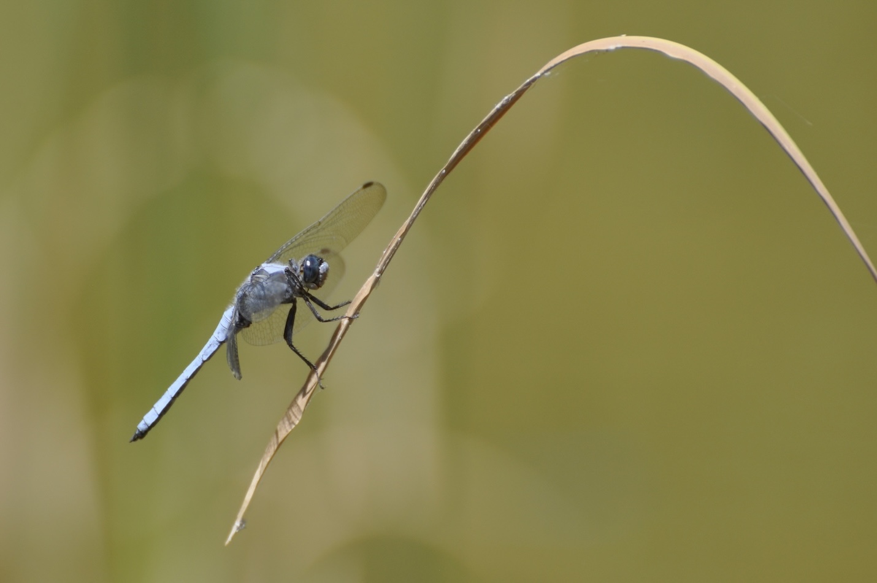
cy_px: 292
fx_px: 10950
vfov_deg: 3.0
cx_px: 438
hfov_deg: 4.6
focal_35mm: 450
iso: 200
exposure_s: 1/640
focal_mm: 300
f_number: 5.6
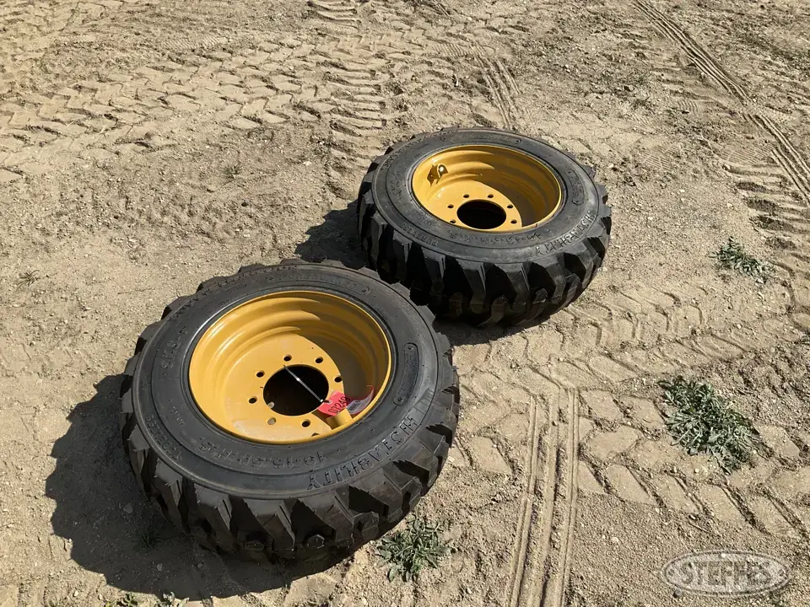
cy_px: 304
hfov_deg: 61.7
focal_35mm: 29
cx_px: 405
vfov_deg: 48.2
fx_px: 679
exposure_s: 1/1912
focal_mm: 3
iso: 25
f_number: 1.8
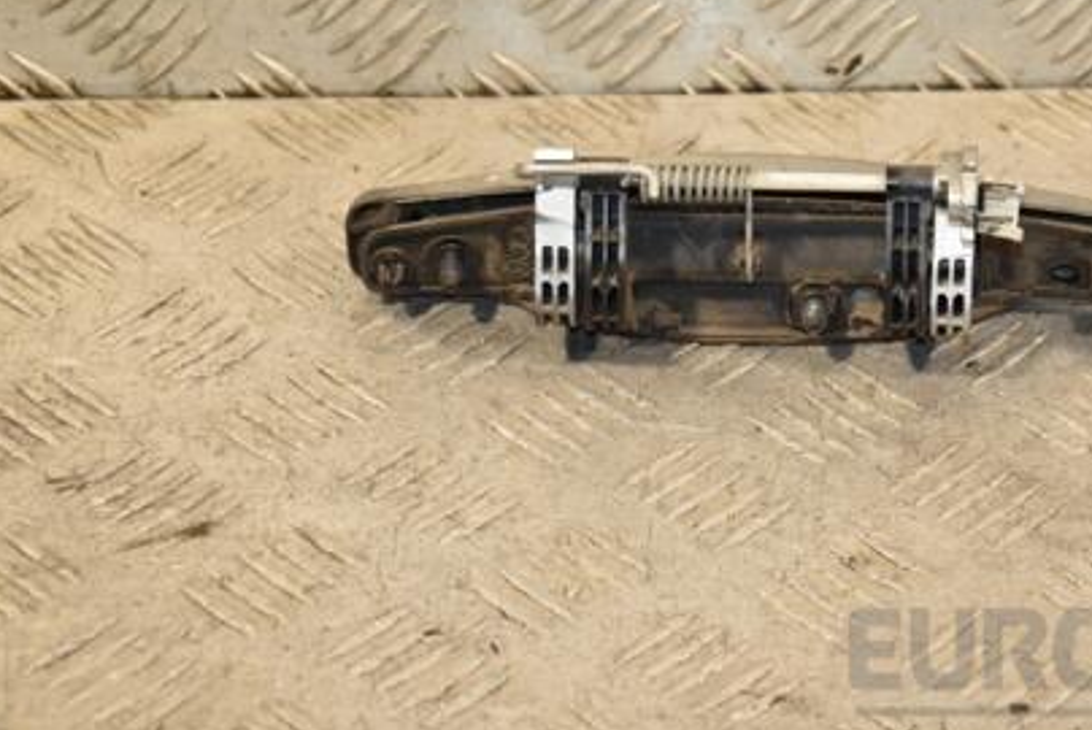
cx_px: 797
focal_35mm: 138
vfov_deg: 10.0
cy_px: 289
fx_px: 4189
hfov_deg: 14.8
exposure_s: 1/160
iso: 800
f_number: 5.3
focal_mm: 62
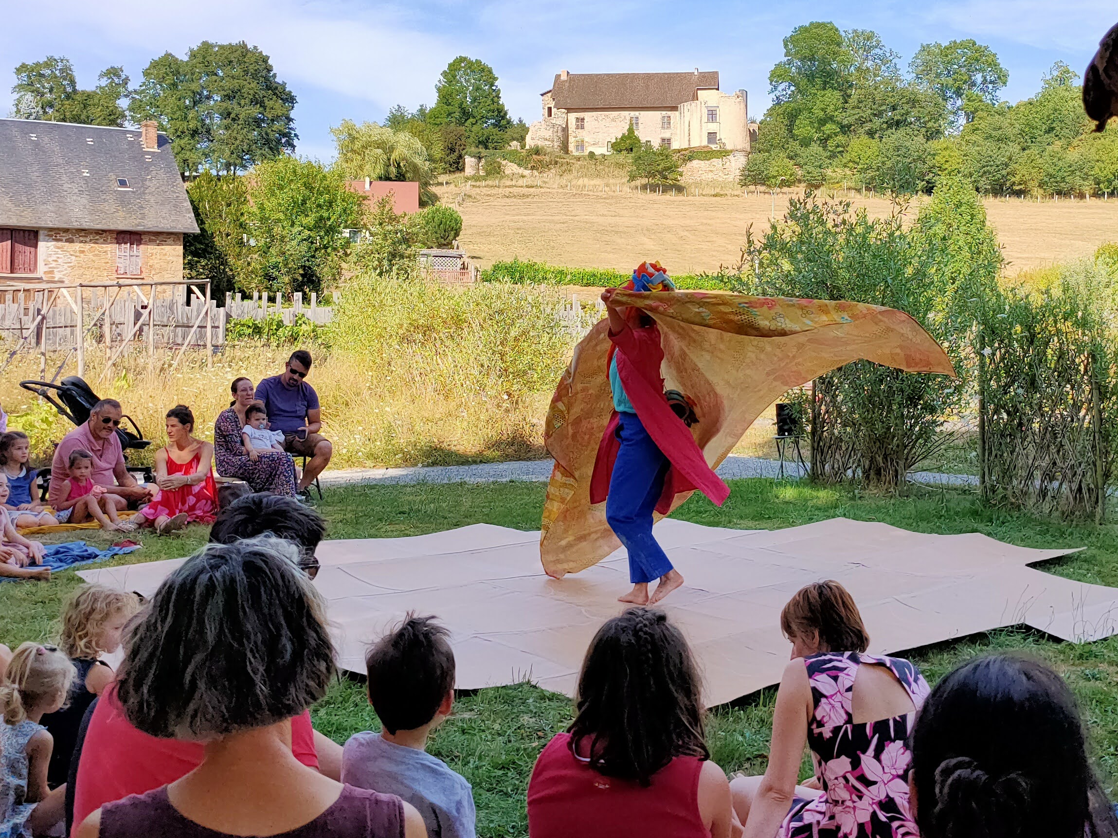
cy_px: 352
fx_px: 1518
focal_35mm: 47
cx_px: 677
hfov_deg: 40.2
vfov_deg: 30.8
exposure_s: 1/1246
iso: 112
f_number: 1.7
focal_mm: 4.77
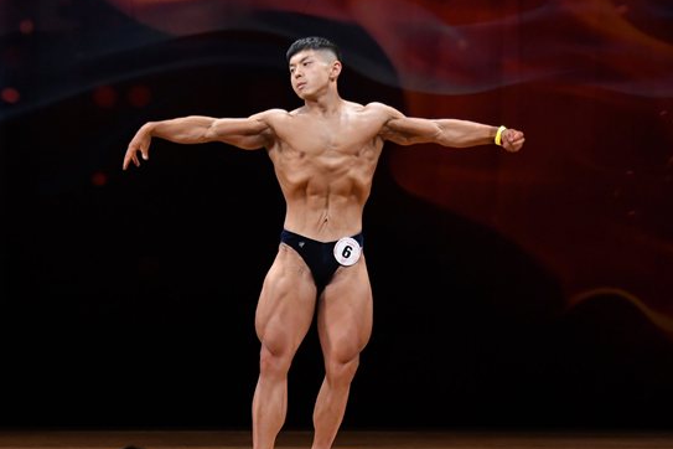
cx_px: 322
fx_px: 5384
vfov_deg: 4.8
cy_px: 287
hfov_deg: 7.2
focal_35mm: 288
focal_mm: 135
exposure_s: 1/400
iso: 3200
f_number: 5.6
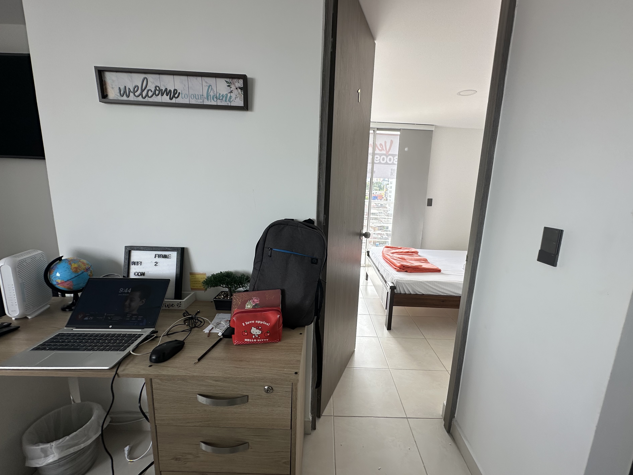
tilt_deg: -8.3
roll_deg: -2.9
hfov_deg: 98.1
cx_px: 327
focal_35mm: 15
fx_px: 274
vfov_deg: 81.7
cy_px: 237
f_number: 2.2
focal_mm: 2.22
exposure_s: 1/210
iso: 40
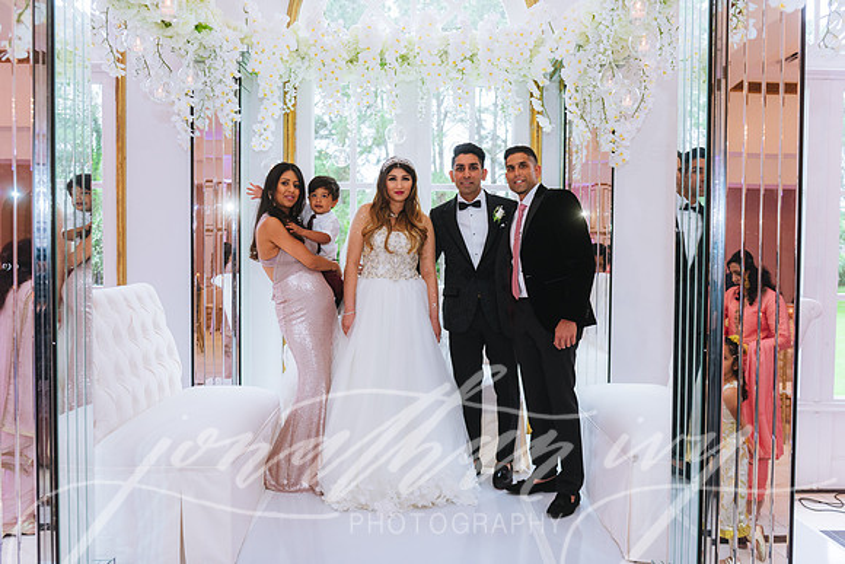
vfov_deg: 43.6
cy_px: 282
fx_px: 704
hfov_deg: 61.9
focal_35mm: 30
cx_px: 422
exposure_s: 1/200
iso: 800
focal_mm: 30
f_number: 2.8
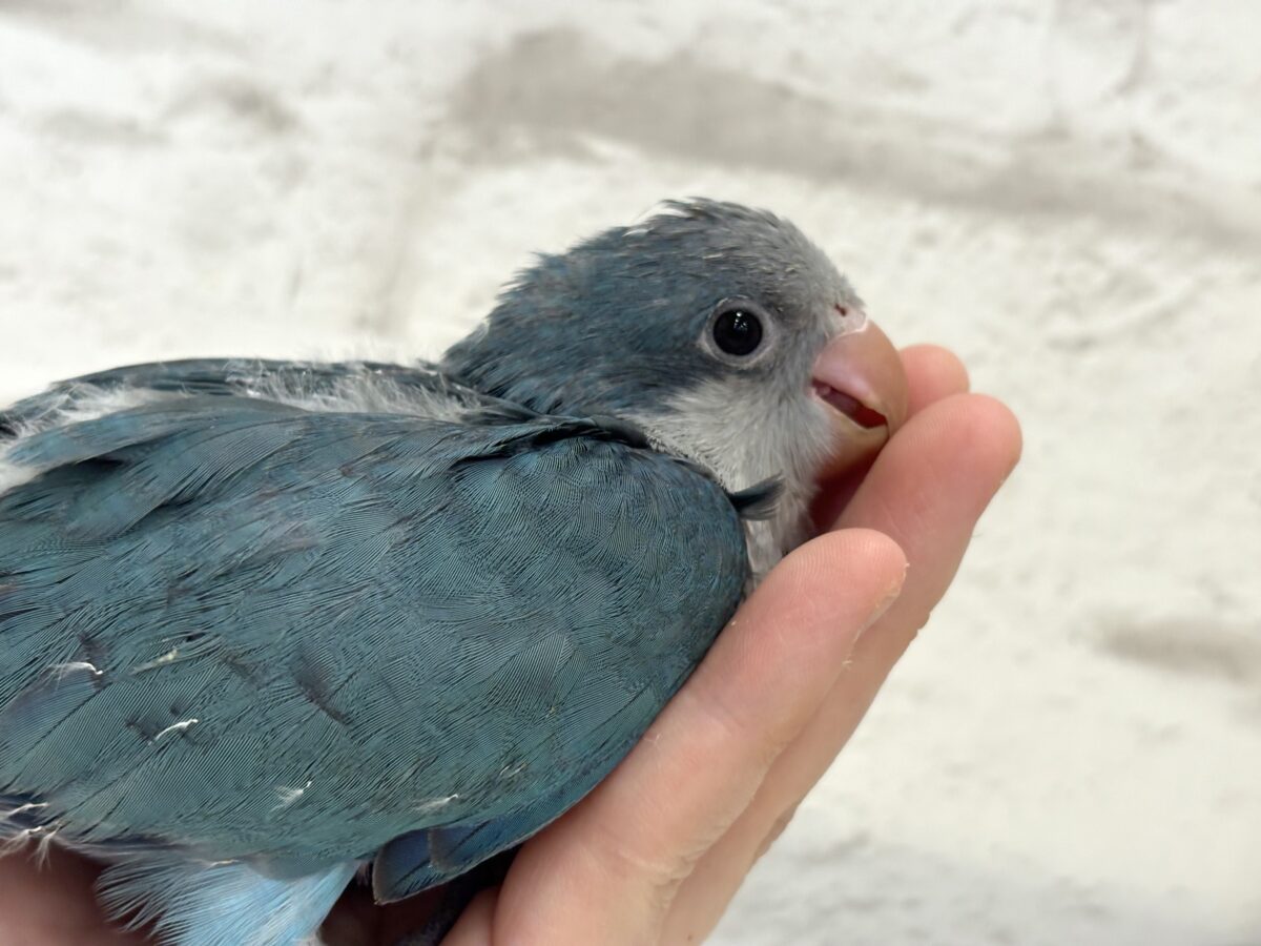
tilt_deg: -4.7
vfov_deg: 28.0
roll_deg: -10.6
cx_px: 630
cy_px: 473
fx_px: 1894
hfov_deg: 36.8
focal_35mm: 52
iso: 100
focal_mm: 5.96
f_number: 1.6
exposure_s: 1/100
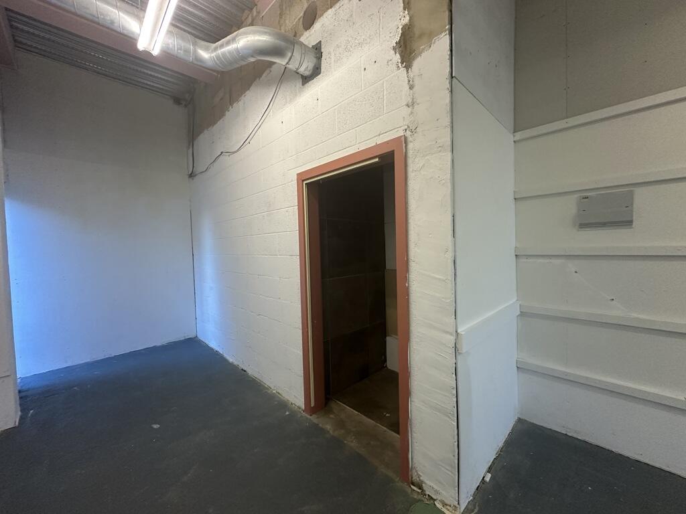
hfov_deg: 102.1
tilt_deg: -1.1
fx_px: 277
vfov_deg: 85.7
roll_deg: +1.1
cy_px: 257
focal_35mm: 14
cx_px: 343
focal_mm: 2.22
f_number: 2.2
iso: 250
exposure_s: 1/100
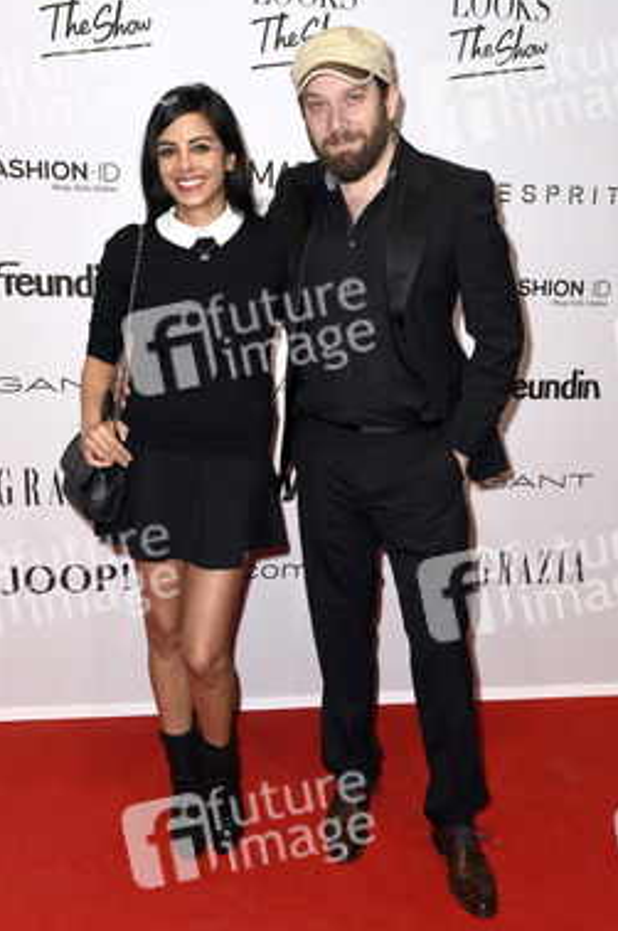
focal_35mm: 36
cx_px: 320
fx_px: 929
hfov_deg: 36.8
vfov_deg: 53.2
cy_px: 461
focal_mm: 34
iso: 250
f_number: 6.3
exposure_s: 1/250
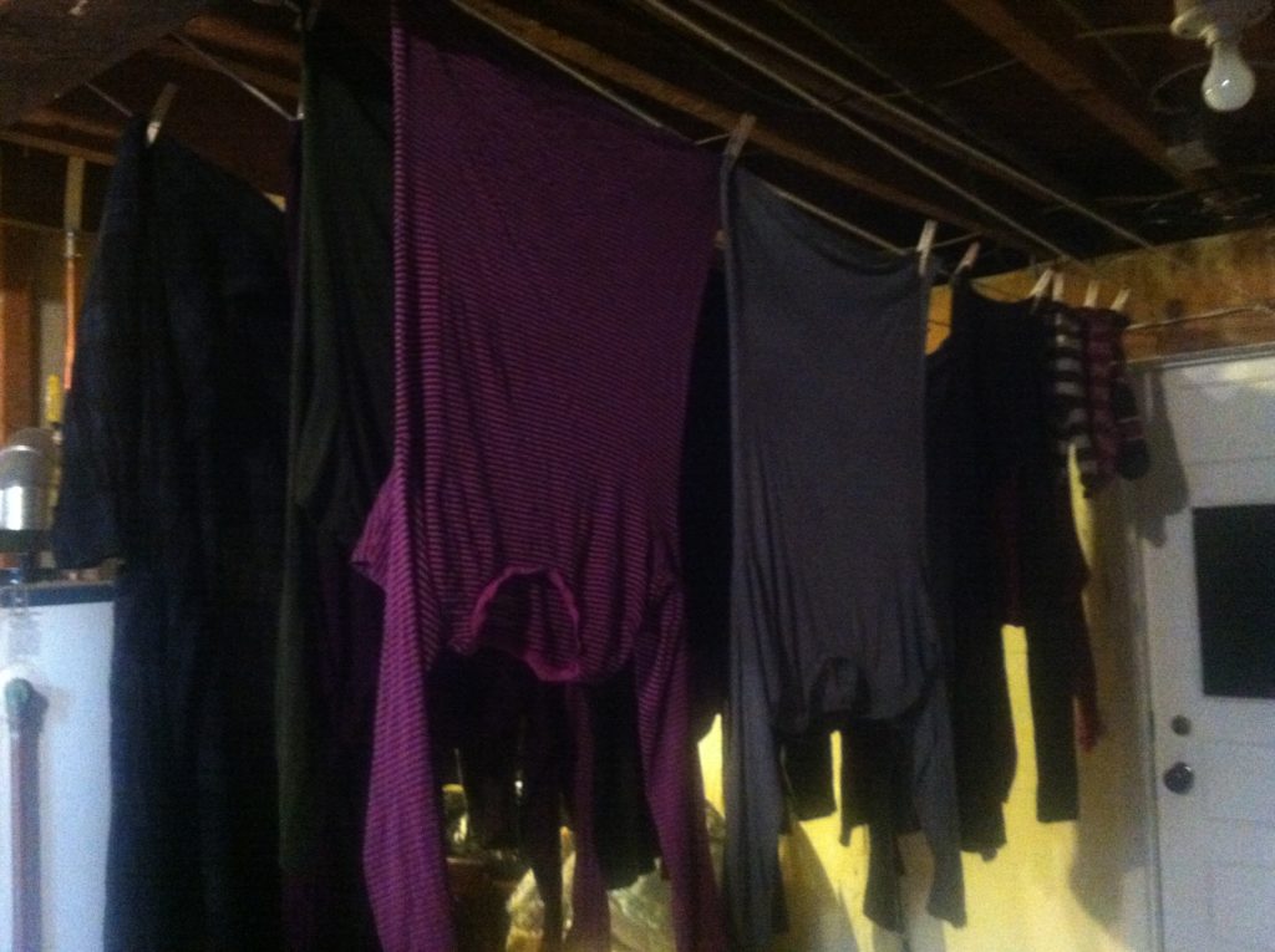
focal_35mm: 35
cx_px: 638
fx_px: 1287
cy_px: 476
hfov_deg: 52.7
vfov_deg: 40.6
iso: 1000
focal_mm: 3.85
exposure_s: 1/15
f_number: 2.8
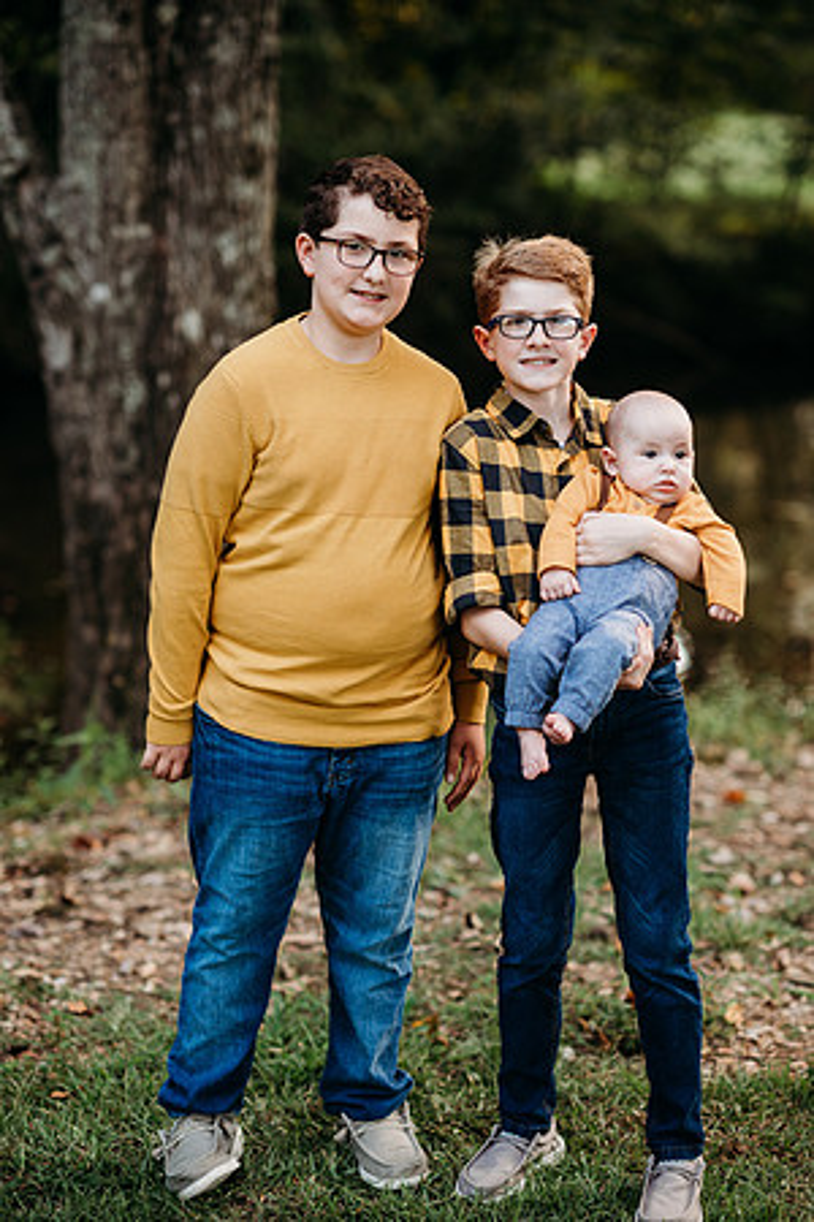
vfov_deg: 23.9
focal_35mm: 85
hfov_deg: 16.1
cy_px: 611
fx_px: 2883
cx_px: 407
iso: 125
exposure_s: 1/200
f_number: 2.2
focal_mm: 85
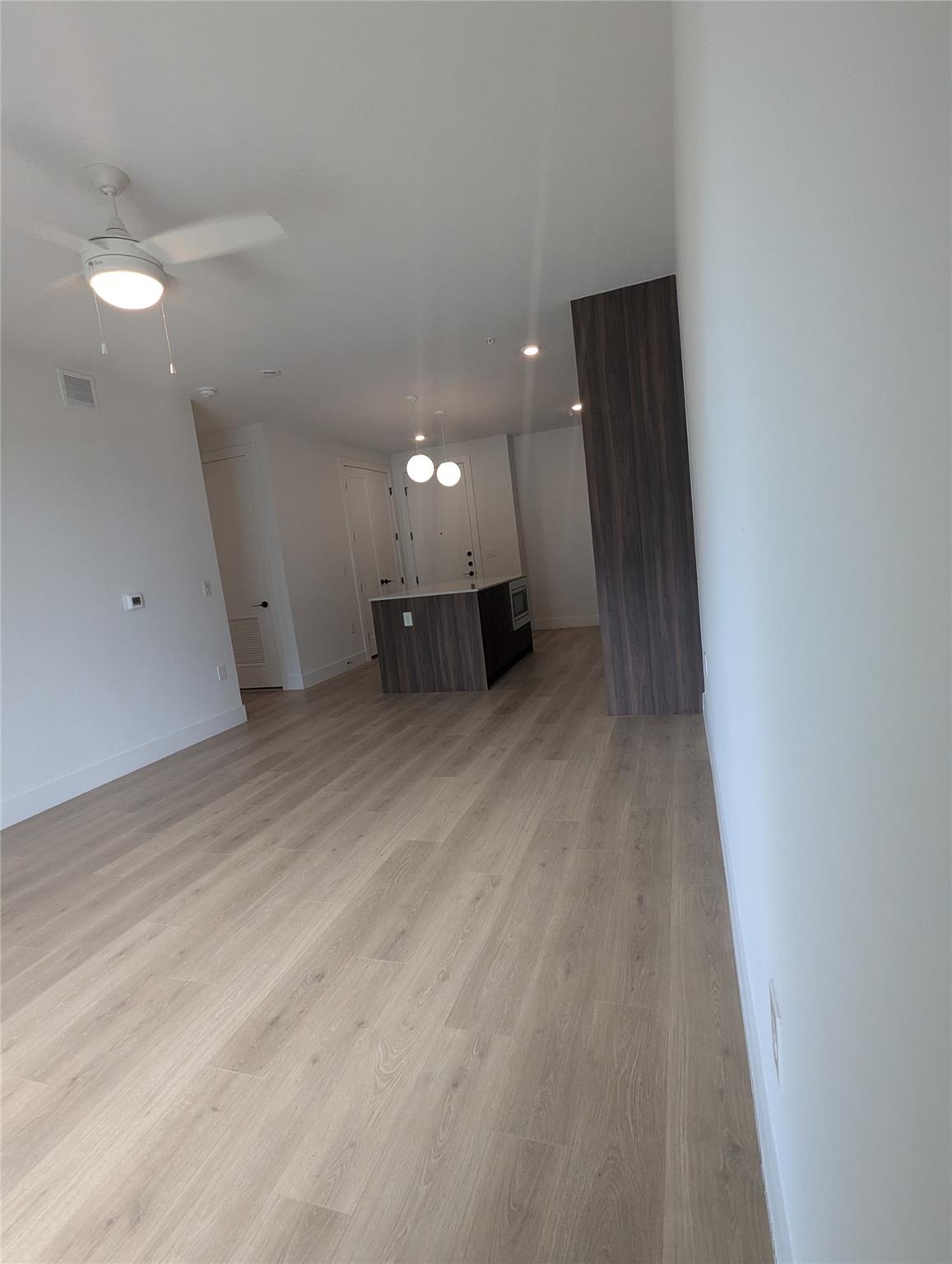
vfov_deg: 94.4
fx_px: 585
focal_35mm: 16
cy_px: 632
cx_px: 476
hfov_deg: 78.3
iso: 135
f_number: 2.2
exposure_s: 1/120
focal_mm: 2.35
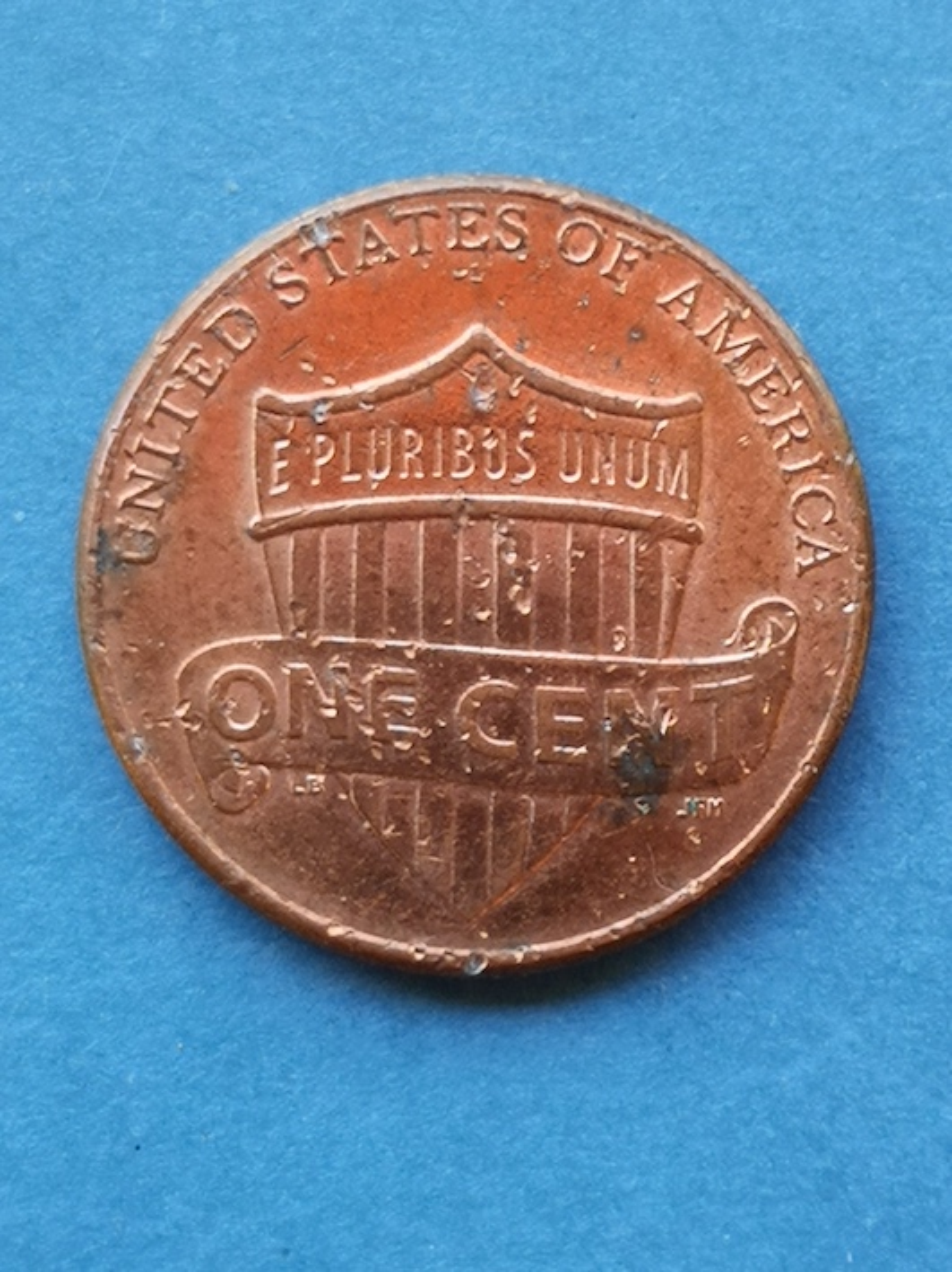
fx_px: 4441
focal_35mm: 121
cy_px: 636
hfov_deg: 12.2
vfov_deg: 16.3
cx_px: 476
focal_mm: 5.58
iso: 50
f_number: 1.8
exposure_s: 1/122
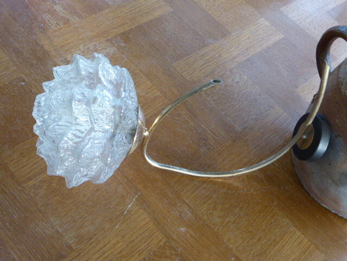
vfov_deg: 29.7
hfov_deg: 38.9
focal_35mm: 49
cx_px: 174
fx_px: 491
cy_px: 130
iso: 400
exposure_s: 1/50
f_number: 4.2
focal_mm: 8.5
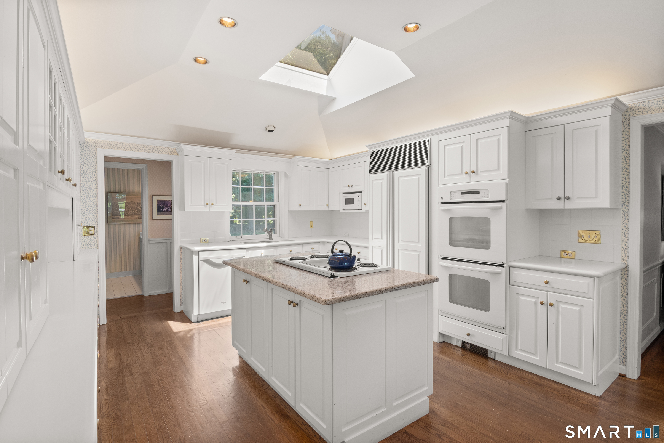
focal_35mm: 16
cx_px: 332
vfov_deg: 73.7
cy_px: 222
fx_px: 295
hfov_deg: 96.7
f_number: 8
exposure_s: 1/15
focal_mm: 11
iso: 100
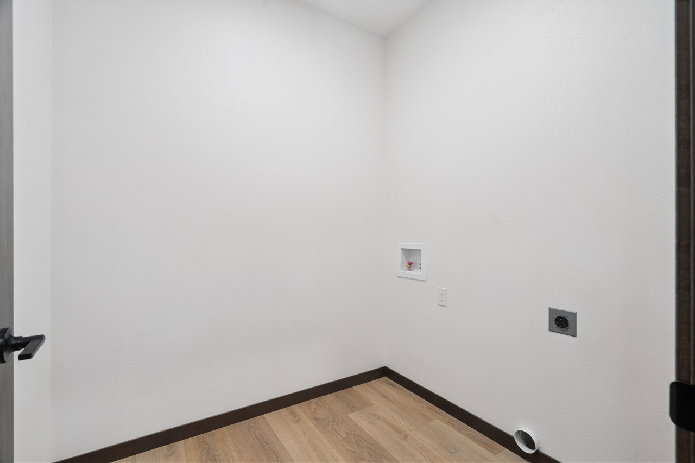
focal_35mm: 16
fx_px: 309
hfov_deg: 96.7
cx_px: 348
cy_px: 232
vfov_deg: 73.7
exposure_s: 1/4
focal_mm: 16
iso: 400
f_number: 10
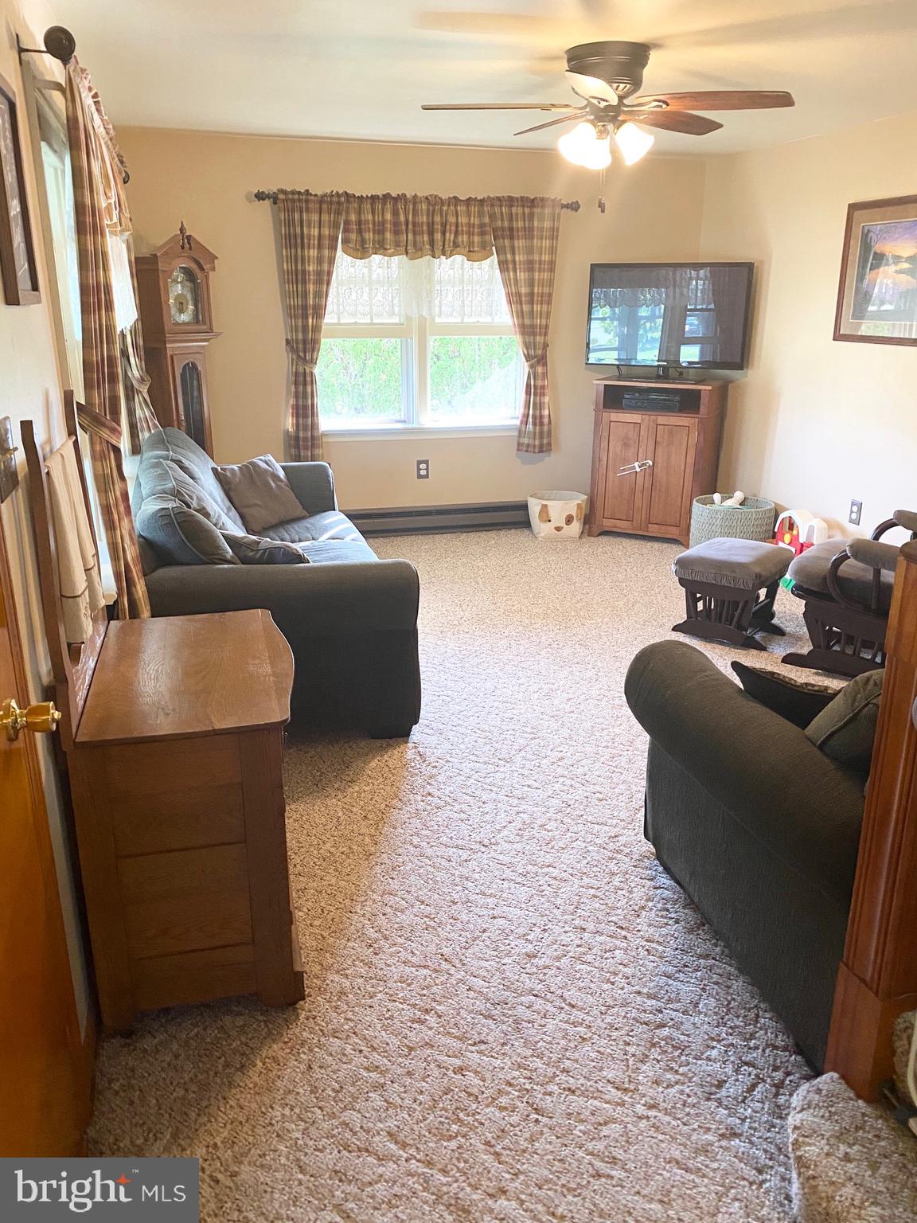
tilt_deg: -17.2
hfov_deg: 53.1
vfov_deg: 67.3
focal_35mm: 26
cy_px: 612
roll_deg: +0.2
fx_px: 918
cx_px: 458
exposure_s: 1/60
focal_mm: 4.25
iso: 320
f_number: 1.8
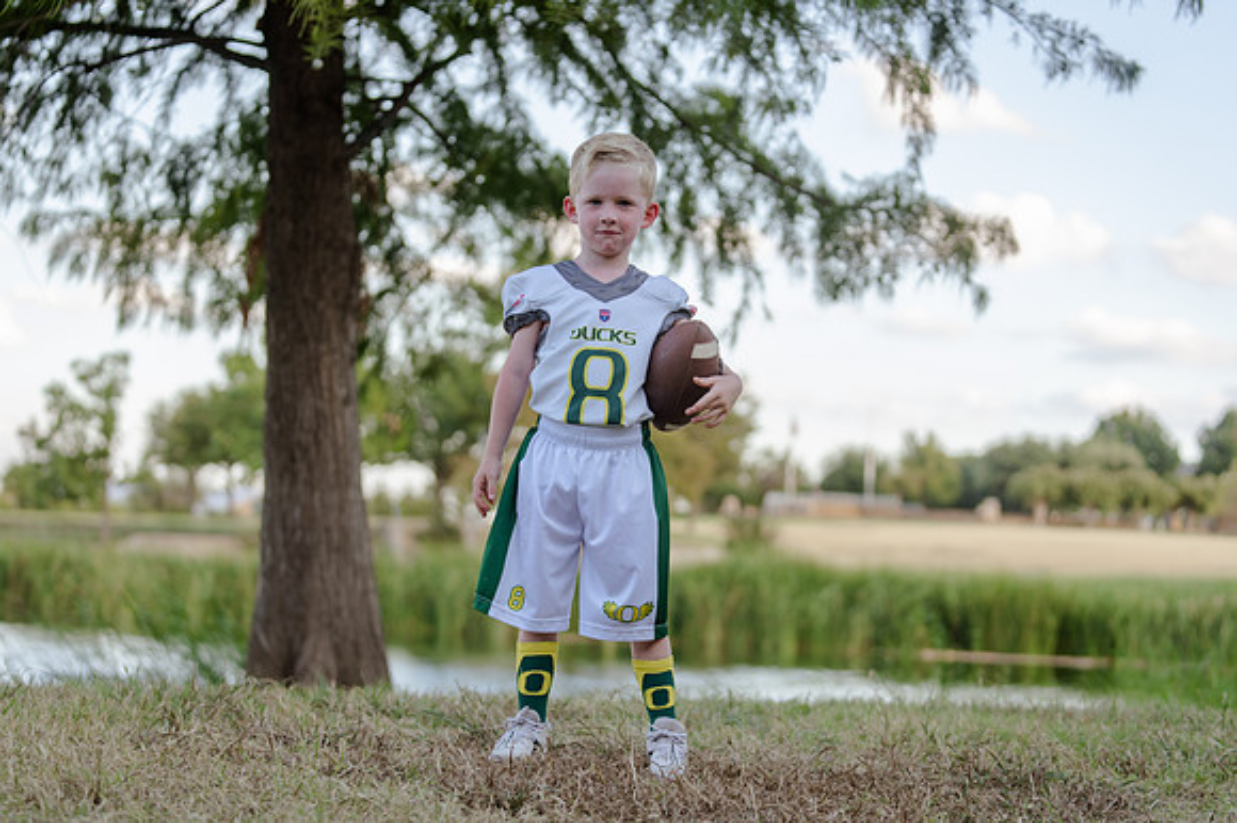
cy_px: 448
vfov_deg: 17.9
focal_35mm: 76
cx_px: 565
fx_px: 2614
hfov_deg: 26.6
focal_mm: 70
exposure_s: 1/320
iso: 160
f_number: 2.8
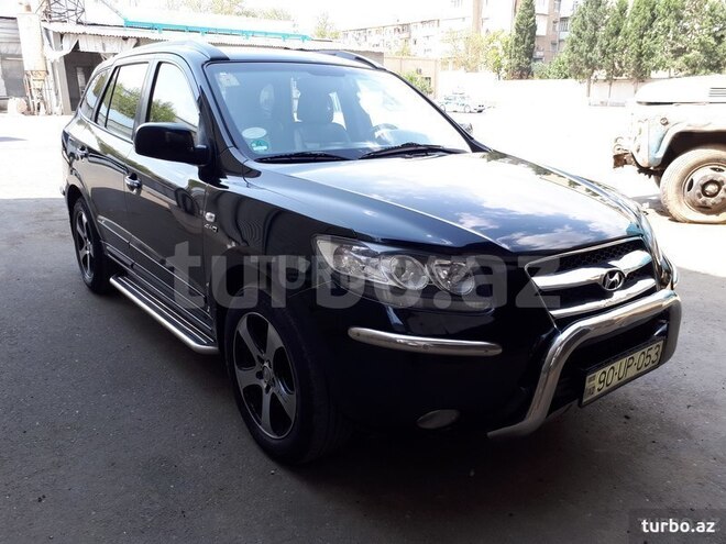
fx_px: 566
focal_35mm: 27
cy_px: 272
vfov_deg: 51.4
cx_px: 363
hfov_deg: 65.3
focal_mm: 3.6
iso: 40
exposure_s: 1/238
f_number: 1.9
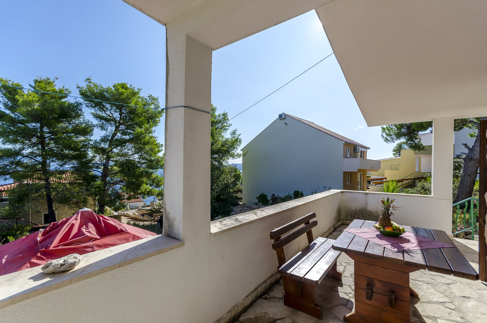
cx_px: 244
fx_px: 203
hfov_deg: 100.5
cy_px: 162
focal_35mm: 15
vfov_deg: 77.1
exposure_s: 1/250
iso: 100
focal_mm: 10
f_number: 10
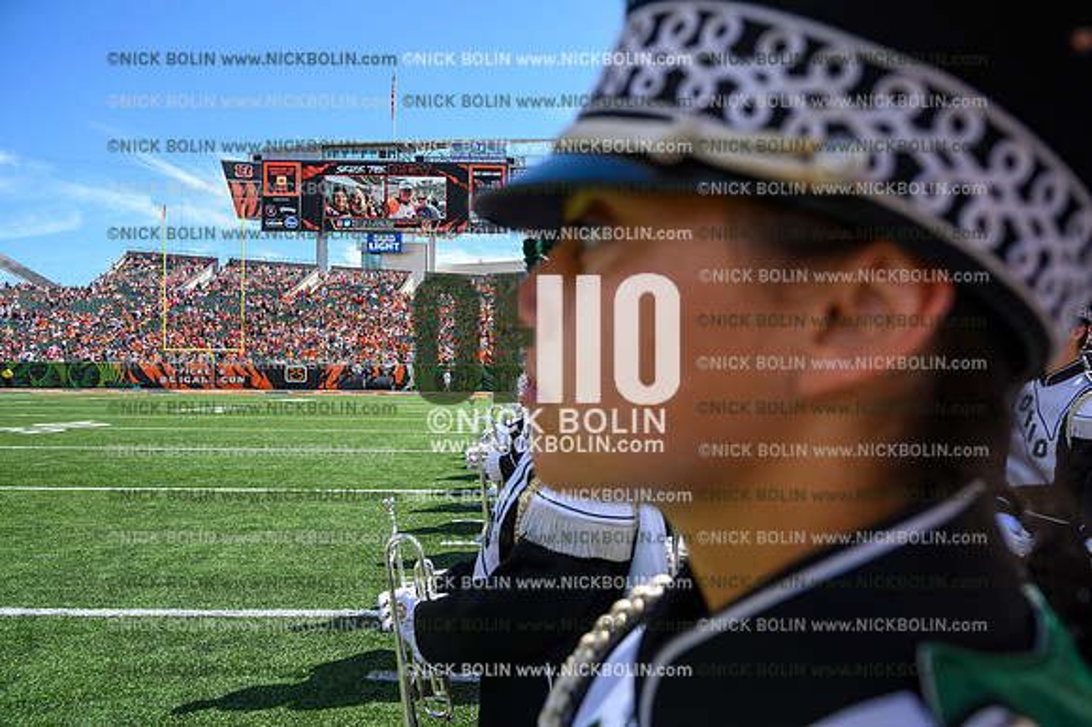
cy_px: 364
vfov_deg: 53.1
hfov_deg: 73.8
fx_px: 728
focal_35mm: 24
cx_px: 546
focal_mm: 24
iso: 100
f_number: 5.6
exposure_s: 1/500
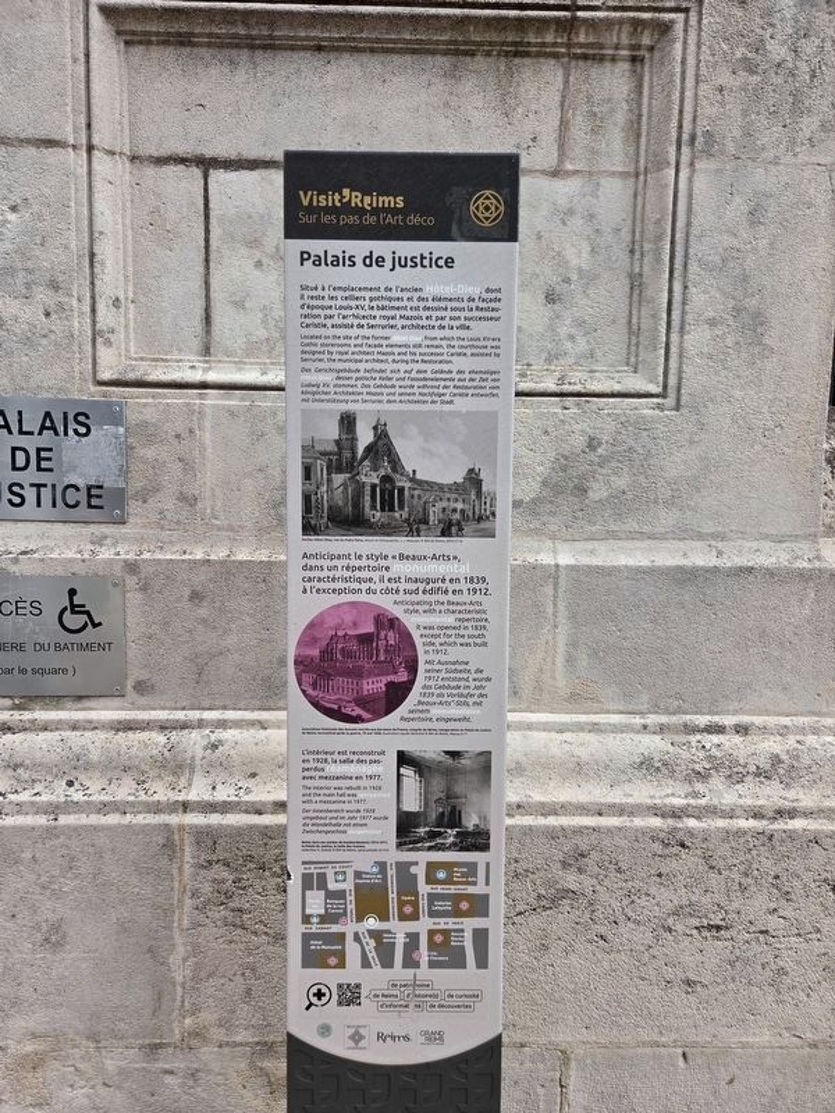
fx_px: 740
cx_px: 418
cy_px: 556
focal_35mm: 23
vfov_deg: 73.9
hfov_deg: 58.9
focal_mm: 5.4
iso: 80
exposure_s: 1/1186
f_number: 1.8
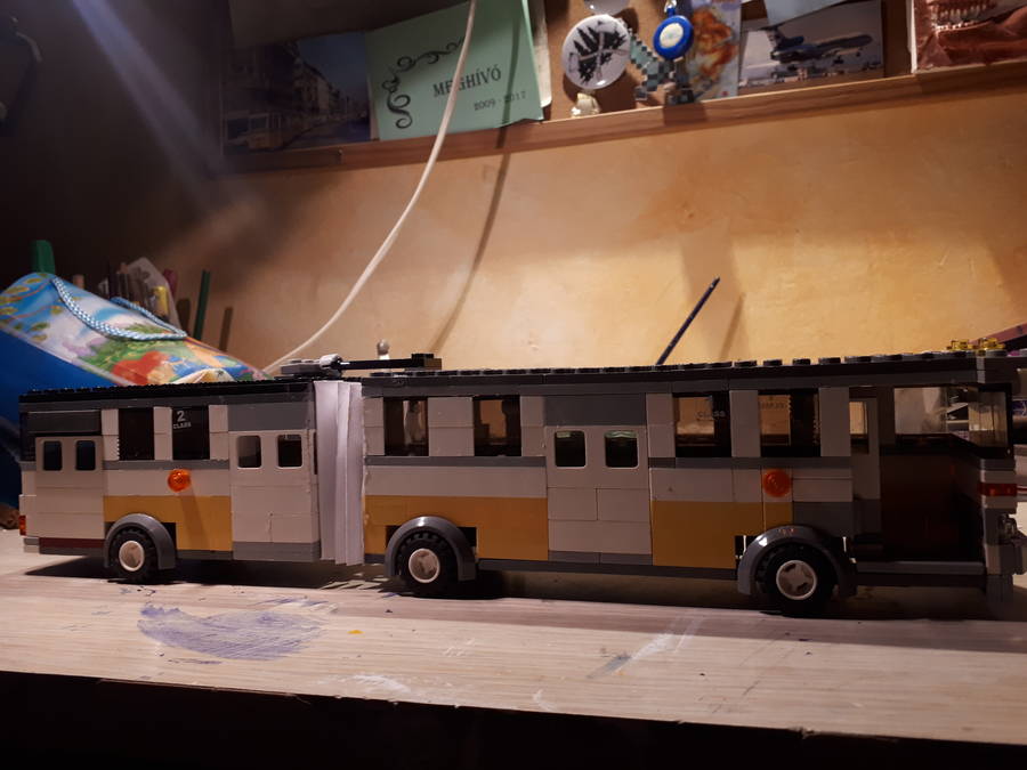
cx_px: 514
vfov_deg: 51.4
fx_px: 801
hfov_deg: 65.3
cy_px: 385
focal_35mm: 27
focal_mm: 3.6
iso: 100
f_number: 1.9
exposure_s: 1/33
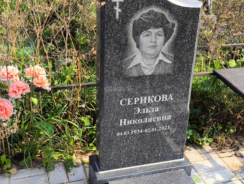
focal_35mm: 50
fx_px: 353
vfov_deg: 29.1
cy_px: 92
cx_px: 122
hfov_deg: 38.2
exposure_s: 1/550
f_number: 1.7
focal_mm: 4.71
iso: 50
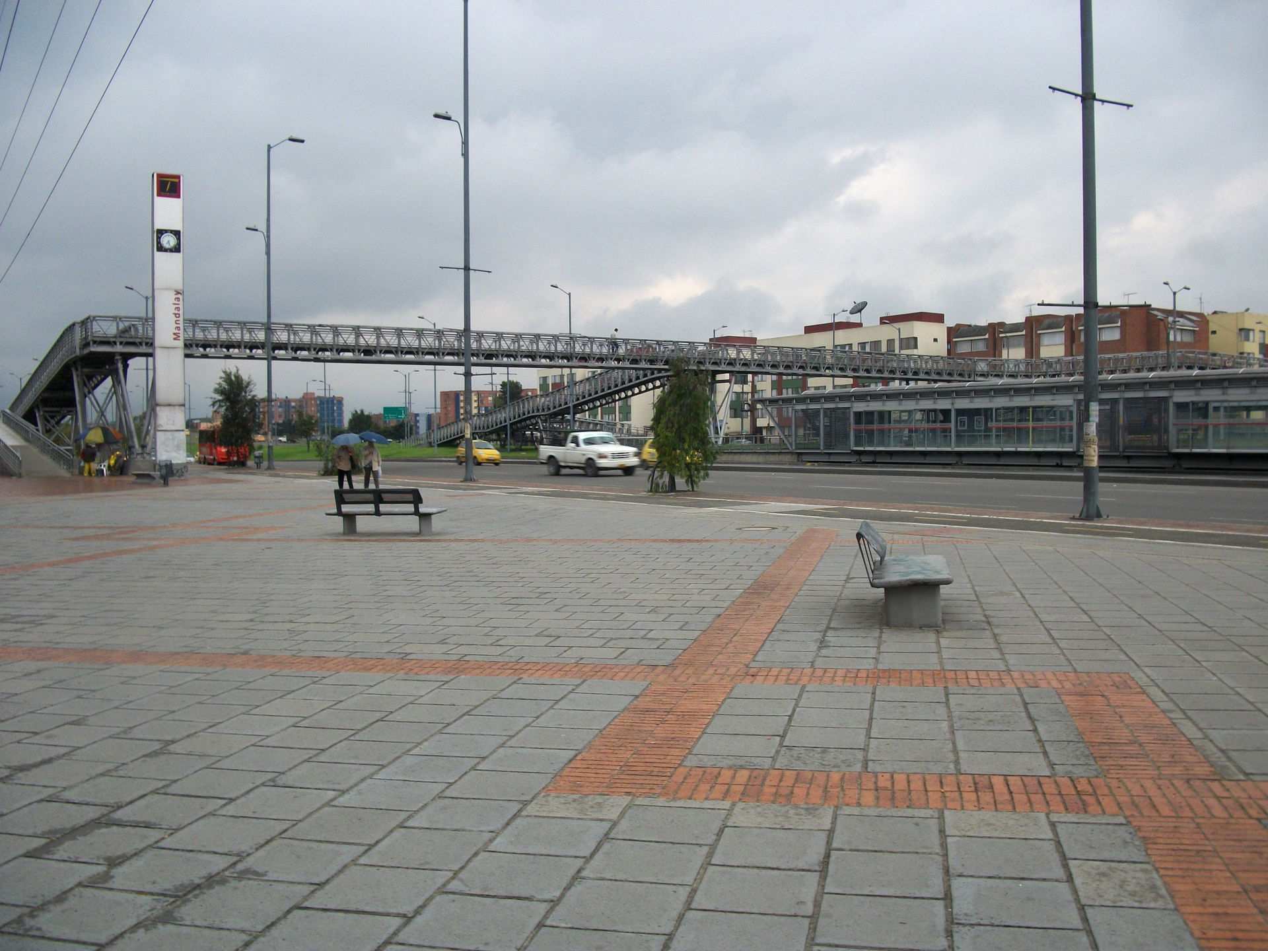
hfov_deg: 56.8
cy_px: 476
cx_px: 634
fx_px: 1172
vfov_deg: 44.2
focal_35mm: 32
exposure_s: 1/60
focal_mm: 5.7
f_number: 8.8
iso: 80
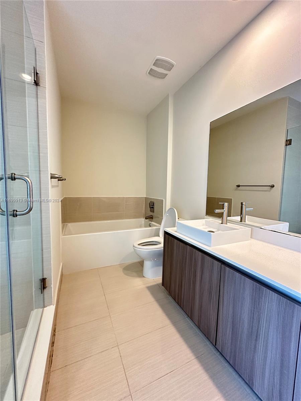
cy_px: 200
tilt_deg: -3.8
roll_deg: -0.3
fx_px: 162
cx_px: 150
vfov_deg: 102.1
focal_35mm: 14
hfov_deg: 85.7
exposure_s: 1/60
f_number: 2.2
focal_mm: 2.22
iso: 400
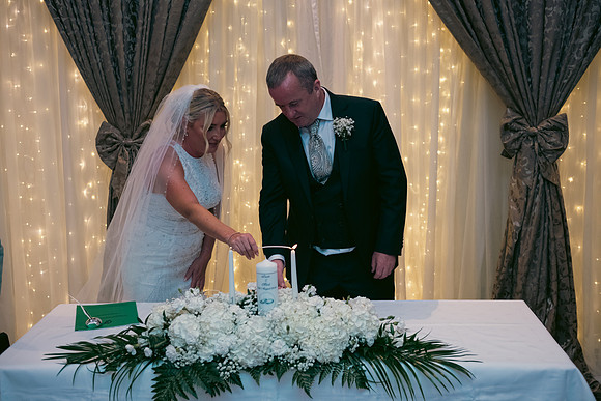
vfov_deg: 28.1
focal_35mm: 48
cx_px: 300
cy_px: 200
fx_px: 801
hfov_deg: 41.1
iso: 800
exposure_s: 1/160
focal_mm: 48
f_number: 3.5
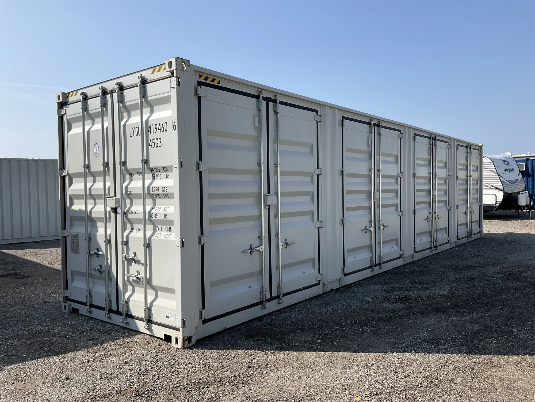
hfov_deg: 61.7
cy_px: 201
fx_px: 448
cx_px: 268
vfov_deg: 48.2
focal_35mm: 29
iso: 25
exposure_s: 1/1786
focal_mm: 3
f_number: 1.8
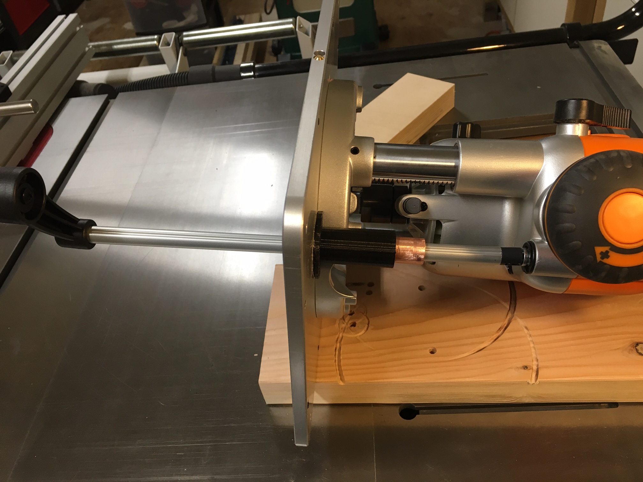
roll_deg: +9.6
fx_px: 539
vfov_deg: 48.2
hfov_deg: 61.7
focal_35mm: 29
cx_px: 322
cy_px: 241
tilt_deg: -42.9
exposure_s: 1/30
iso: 64
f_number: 2.2
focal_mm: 4.15
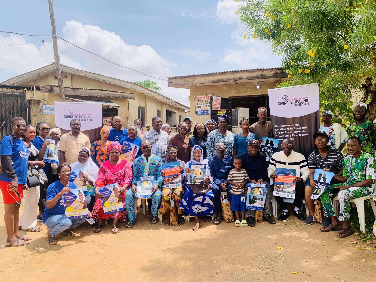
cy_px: 141
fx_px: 282
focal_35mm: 26
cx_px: 188
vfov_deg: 53.1
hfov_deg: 67.3
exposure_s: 1/1011
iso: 25
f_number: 1.8
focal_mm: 4.25
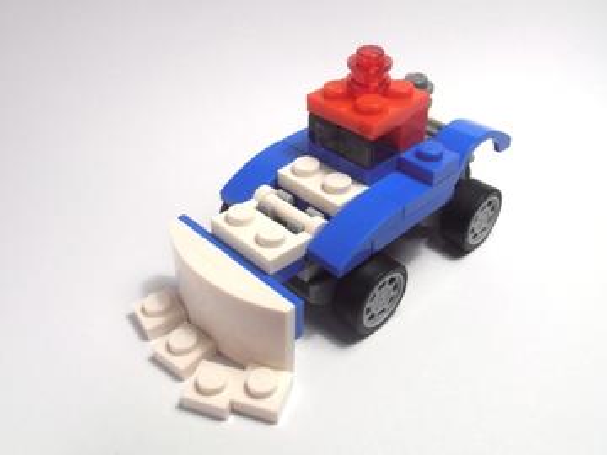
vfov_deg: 38.7
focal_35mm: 37
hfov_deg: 50.1
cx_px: 304
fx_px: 649
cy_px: 228
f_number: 3.9
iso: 80
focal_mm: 6.61
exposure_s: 1/100
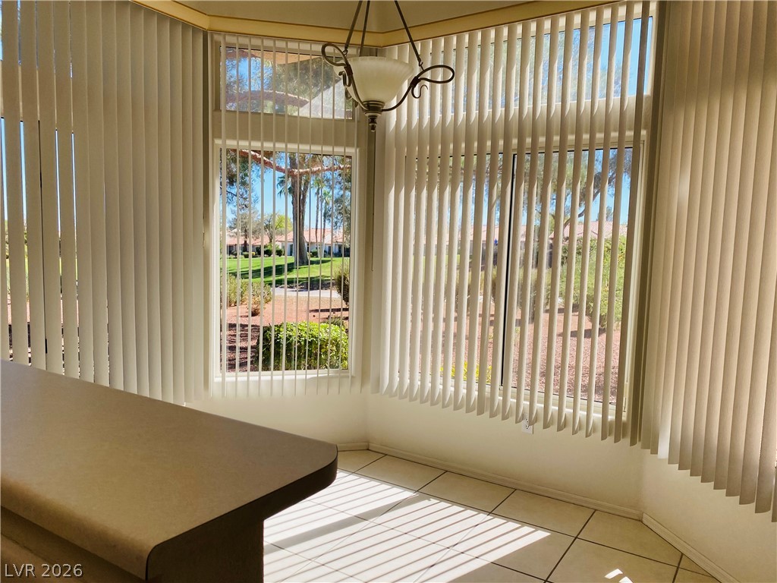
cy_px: 292
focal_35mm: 26
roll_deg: -1.5
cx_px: 388
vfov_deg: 53.1
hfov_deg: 67.3
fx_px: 584
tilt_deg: -6.2
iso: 32
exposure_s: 1/778
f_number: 1.8
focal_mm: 4.25
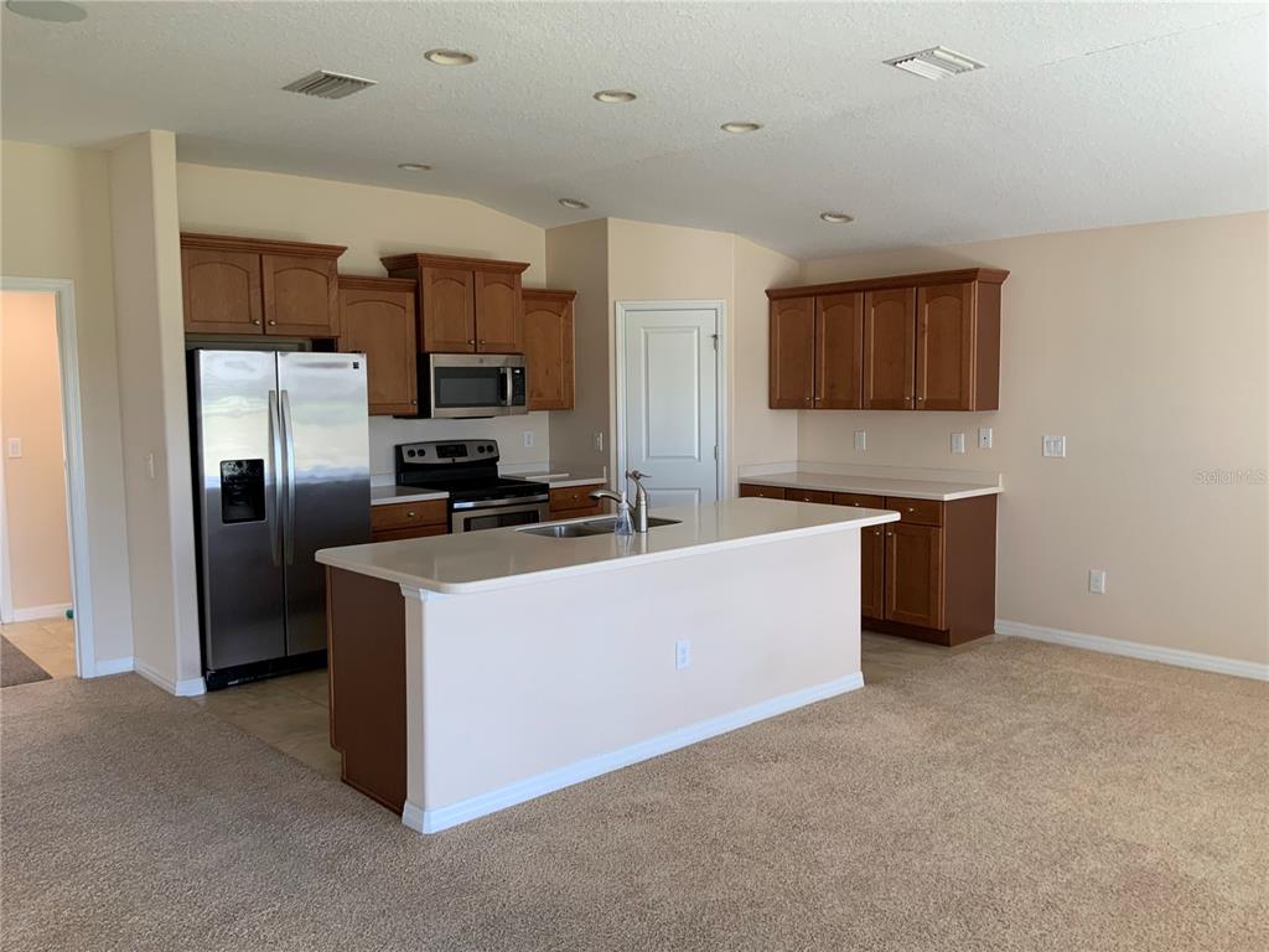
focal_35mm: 29
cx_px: 634
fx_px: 1063
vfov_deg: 48.2
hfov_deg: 61.7
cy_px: 476
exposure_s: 1/60
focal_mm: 3
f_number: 1.8
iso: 40
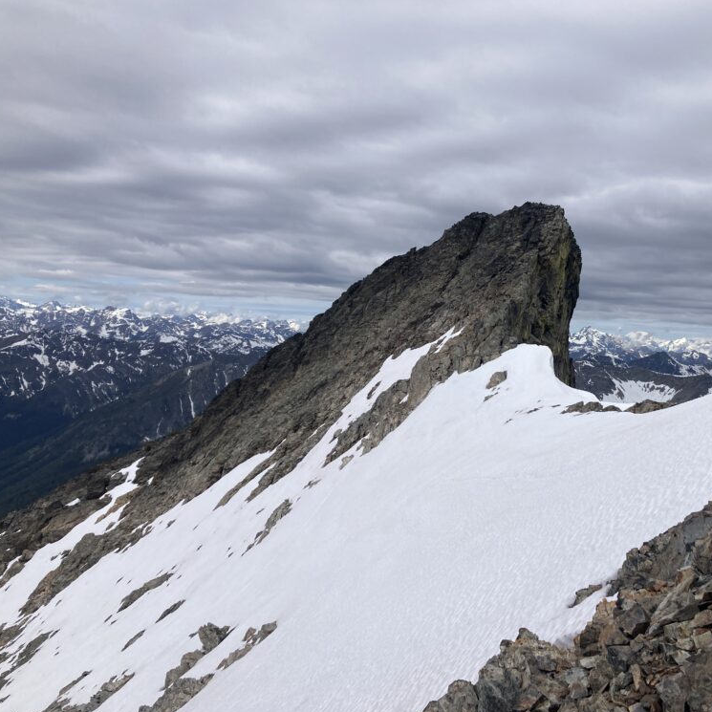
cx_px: 469
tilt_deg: -1.1
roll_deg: -4.4
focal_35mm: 34
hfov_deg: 47.7
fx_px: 791
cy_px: 365
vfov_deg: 48.4
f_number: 1.8
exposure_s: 1/4049
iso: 25
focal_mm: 3.99
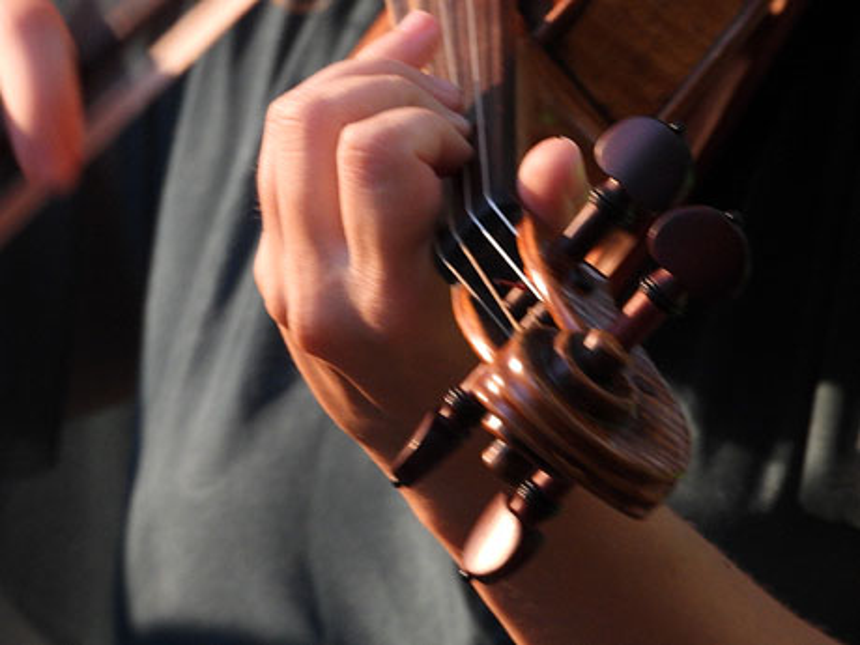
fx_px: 27328
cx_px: 430
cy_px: 322
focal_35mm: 1100
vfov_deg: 1.4
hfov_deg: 1.8
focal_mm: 198
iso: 800
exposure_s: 1/80
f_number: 5.6
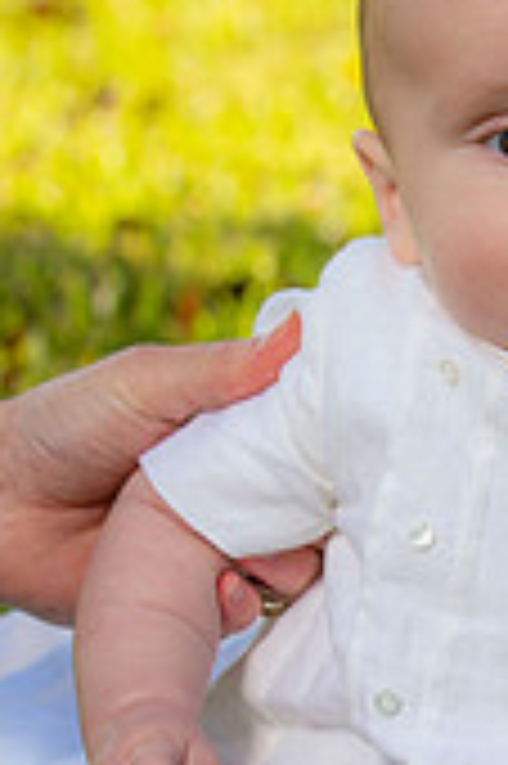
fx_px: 4835
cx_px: 663
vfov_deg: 9.0
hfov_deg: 6.0
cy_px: 585
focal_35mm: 228
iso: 200
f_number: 8
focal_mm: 86
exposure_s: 1/250
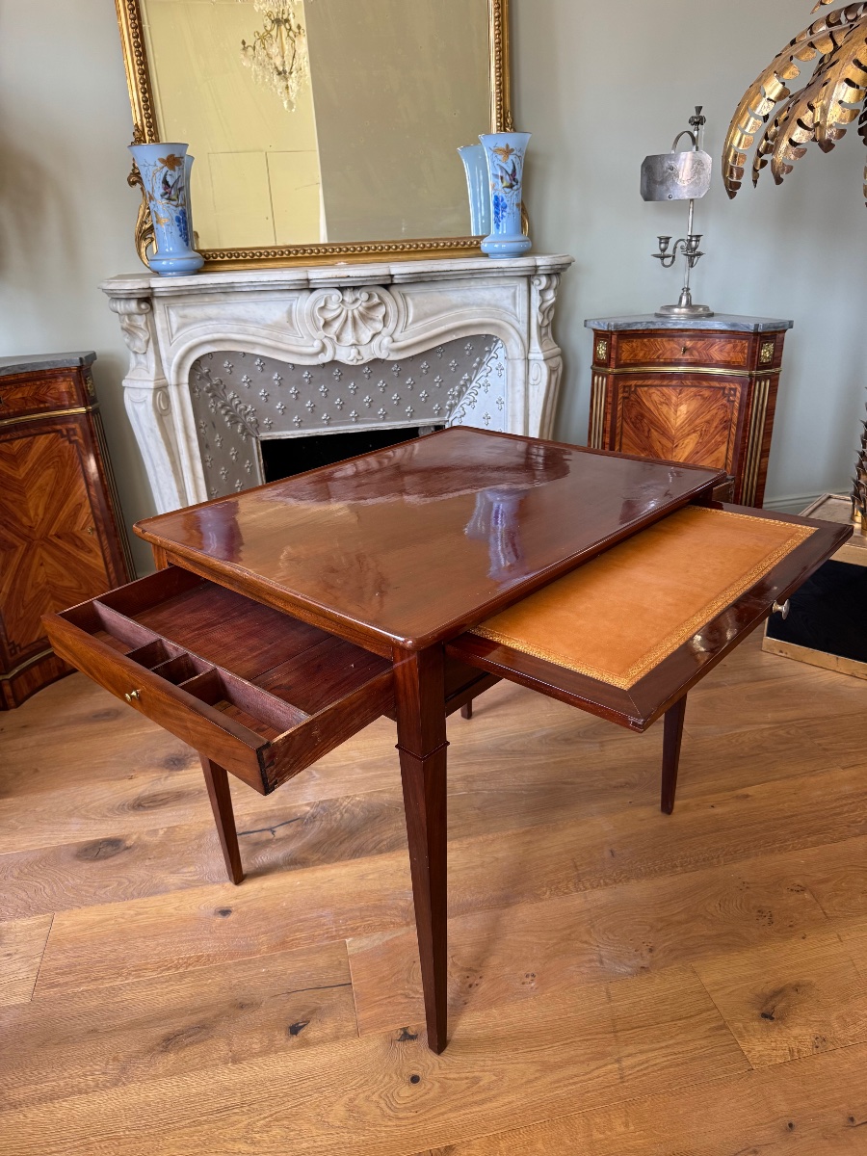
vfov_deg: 71.6
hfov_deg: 56.8
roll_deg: +3.0
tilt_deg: -23.6
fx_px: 801
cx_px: 434
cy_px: 578
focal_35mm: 24
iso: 200
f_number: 1.78
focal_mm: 6.76
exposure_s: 1/117
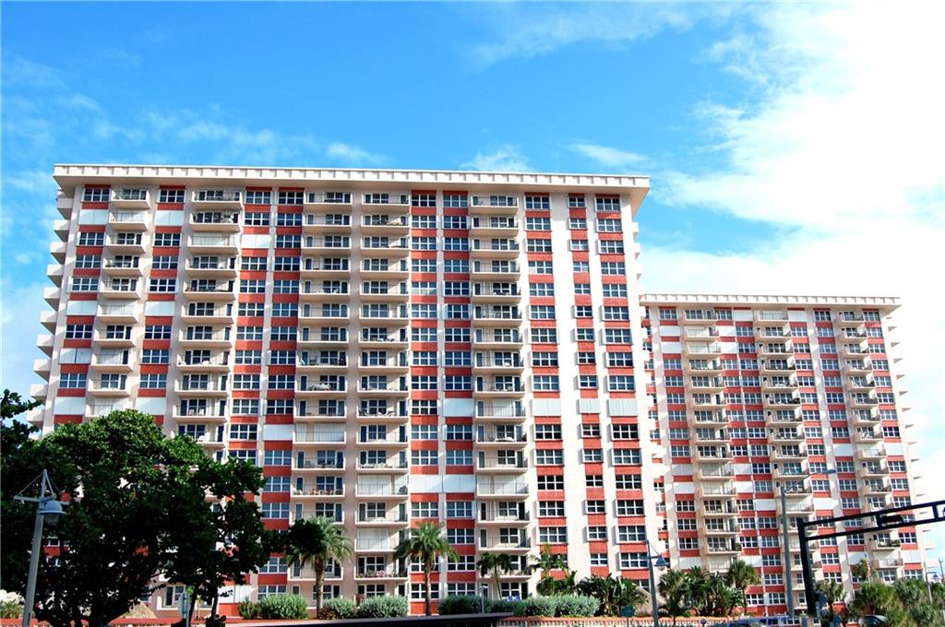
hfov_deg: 55.2
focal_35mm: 34
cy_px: 314
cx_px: 472
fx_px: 904
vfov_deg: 38.3
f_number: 9
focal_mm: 23
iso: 200
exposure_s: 1/320
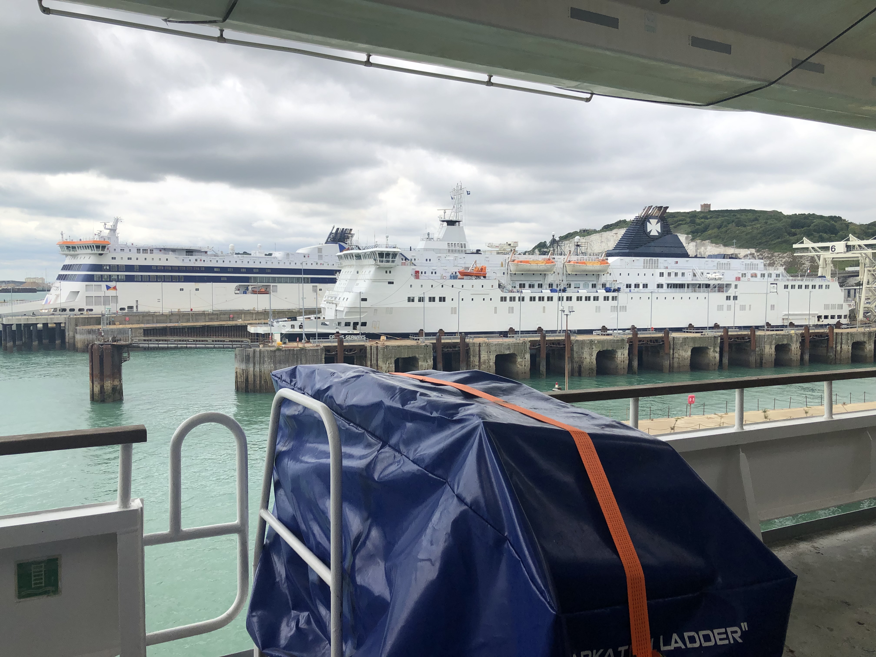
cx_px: 438
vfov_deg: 49.7
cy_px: 328
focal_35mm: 28
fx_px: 709
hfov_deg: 63.4
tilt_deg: -4.2
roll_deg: -0.4
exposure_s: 1/1779
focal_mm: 3.99
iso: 20
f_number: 1.8
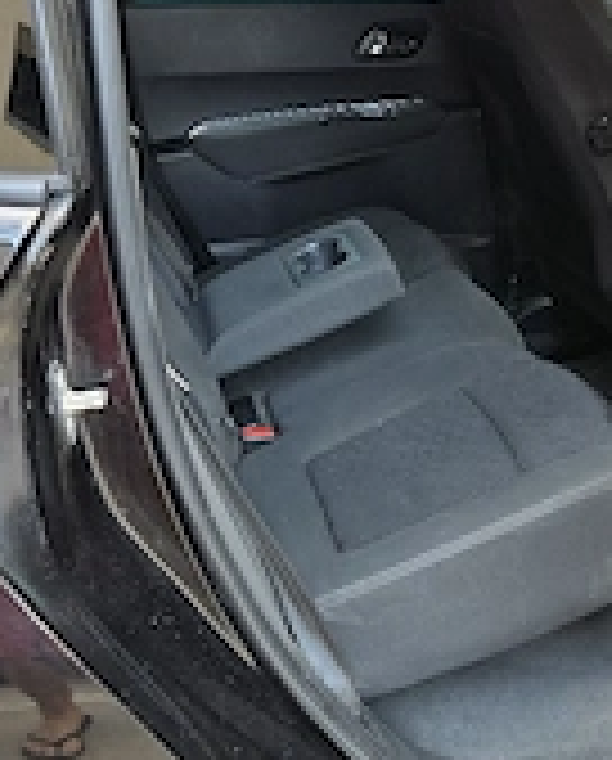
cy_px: 346
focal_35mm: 53
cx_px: 468
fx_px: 1196
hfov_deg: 28.2
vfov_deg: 35.3
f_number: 1.8
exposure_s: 1/588
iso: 80
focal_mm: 5.4
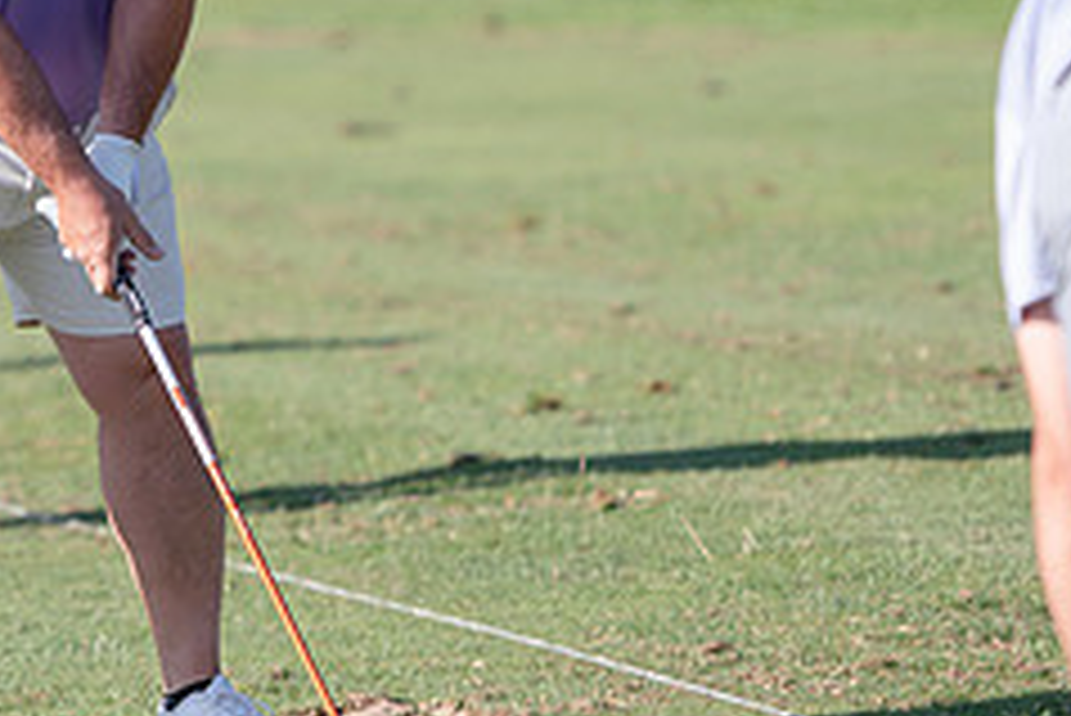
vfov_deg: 3.6
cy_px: 56
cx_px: 320
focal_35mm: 377
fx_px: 11222
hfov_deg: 5.5
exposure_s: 1/500
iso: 64
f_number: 3.2
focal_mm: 155
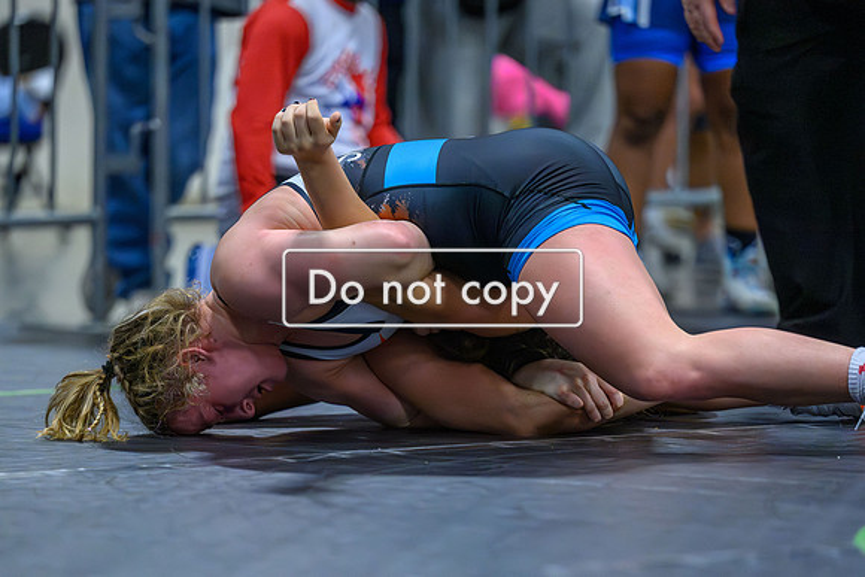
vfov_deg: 5.8
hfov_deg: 8.7
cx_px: 408
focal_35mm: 237
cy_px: 395
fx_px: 5697
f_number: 2.8
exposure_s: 1/800
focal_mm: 170
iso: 12800
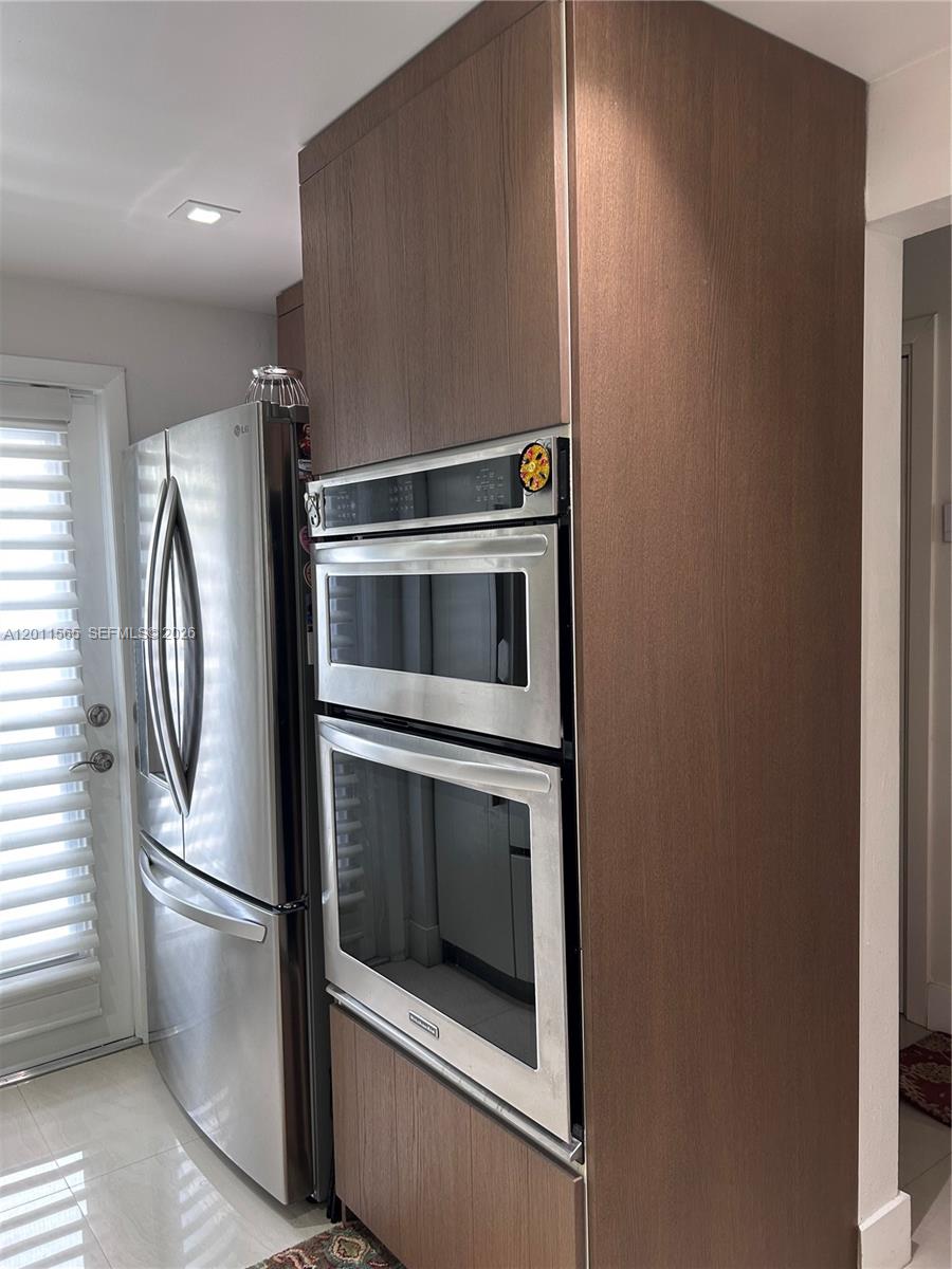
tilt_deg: -2.6
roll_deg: +1.9
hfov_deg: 53.1
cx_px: 476
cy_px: 634
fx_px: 953
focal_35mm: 26
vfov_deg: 67.3
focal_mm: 5.7
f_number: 1.5
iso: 100
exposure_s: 1/60
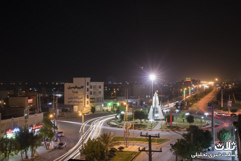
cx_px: 120
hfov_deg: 39.6
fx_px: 335
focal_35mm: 50
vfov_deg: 27.0
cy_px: 80
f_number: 16
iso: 100
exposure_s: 13
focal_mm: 50
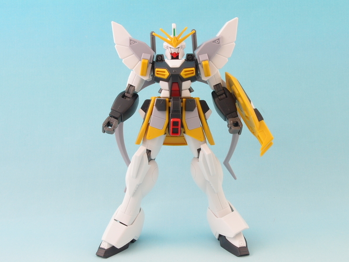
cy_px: 131
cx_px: 174
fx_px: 413
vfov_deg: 35.1
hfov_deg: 45.8
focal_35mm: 41
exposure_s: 1
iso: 100
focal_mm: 8.99
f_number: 8
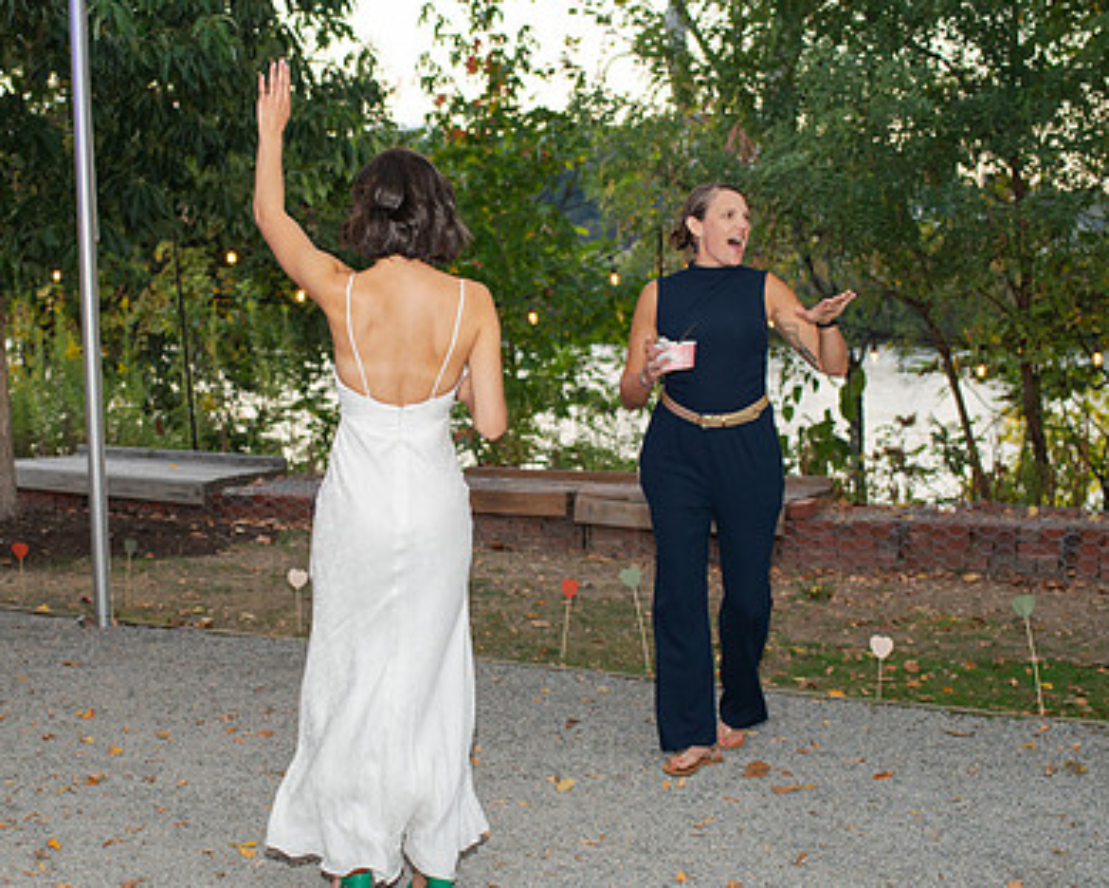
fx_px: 1805
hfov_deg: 33.9
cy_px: 501
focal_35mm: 55
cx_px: 397
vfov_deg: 27.6
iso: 1000
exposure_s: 1/200
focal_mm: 35
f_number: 3.2
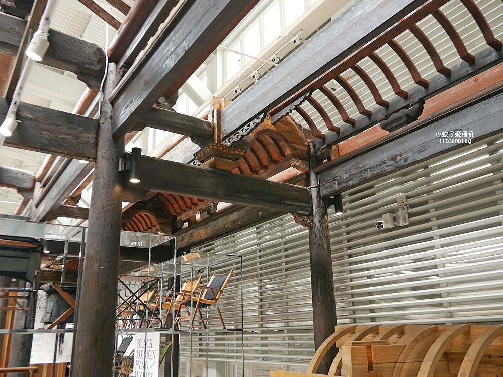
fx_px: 465
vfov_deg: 44.2
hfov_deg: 56.8
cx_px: 252
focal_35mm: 32
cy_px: 188
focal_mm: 16
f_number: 3.9
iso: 320
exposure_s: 1/60
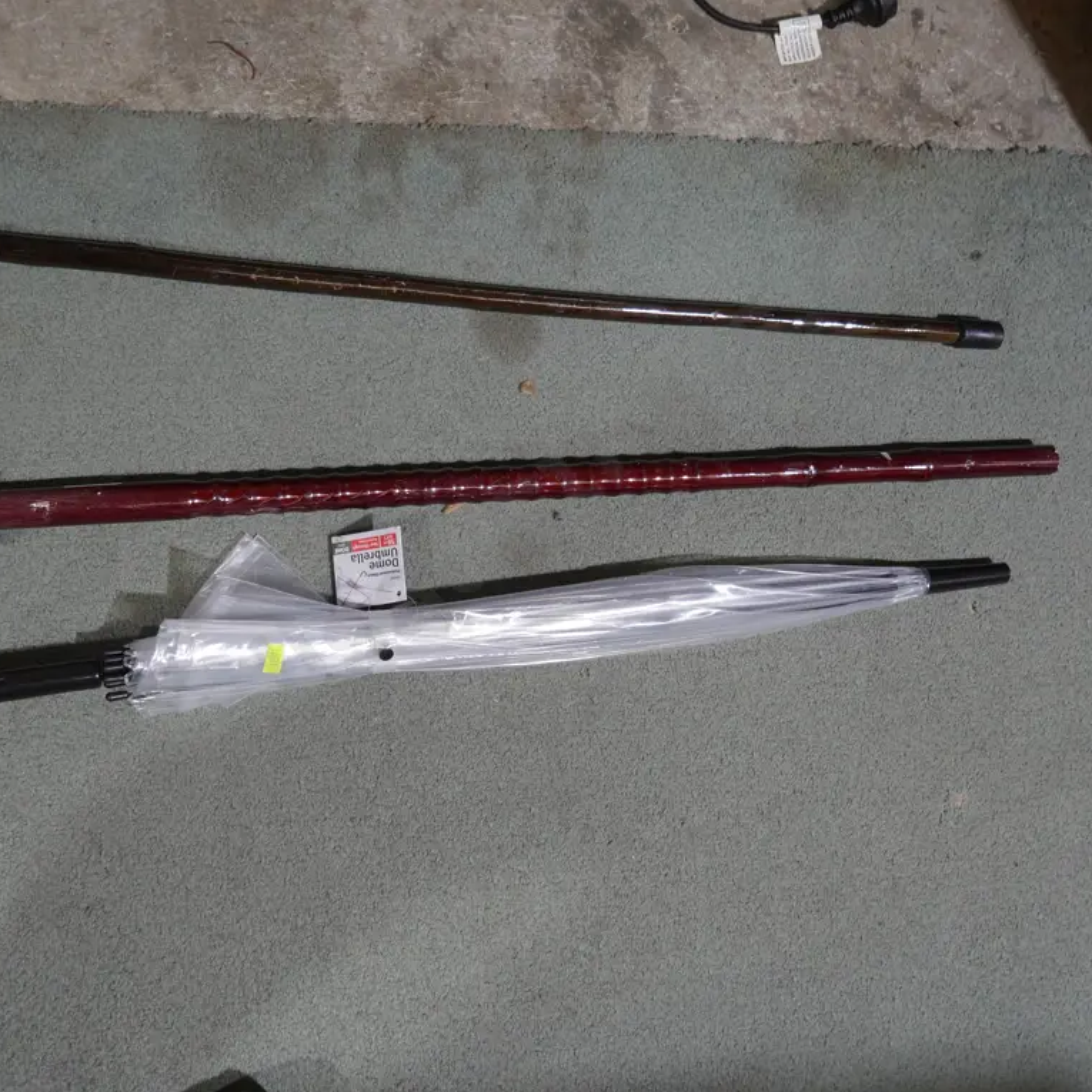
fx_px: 1606
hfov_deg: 37.5
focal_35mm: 45
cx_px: 475
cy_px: 547
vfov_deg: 37.6
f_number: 4.1
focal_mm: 19
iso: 400
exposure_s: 1/60
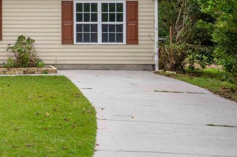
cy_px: 8
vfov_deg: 15.3
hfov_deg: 20.5
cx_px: -98
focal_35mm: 88
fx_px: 579
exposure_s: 1/160
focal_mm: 31
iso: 400
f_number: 11
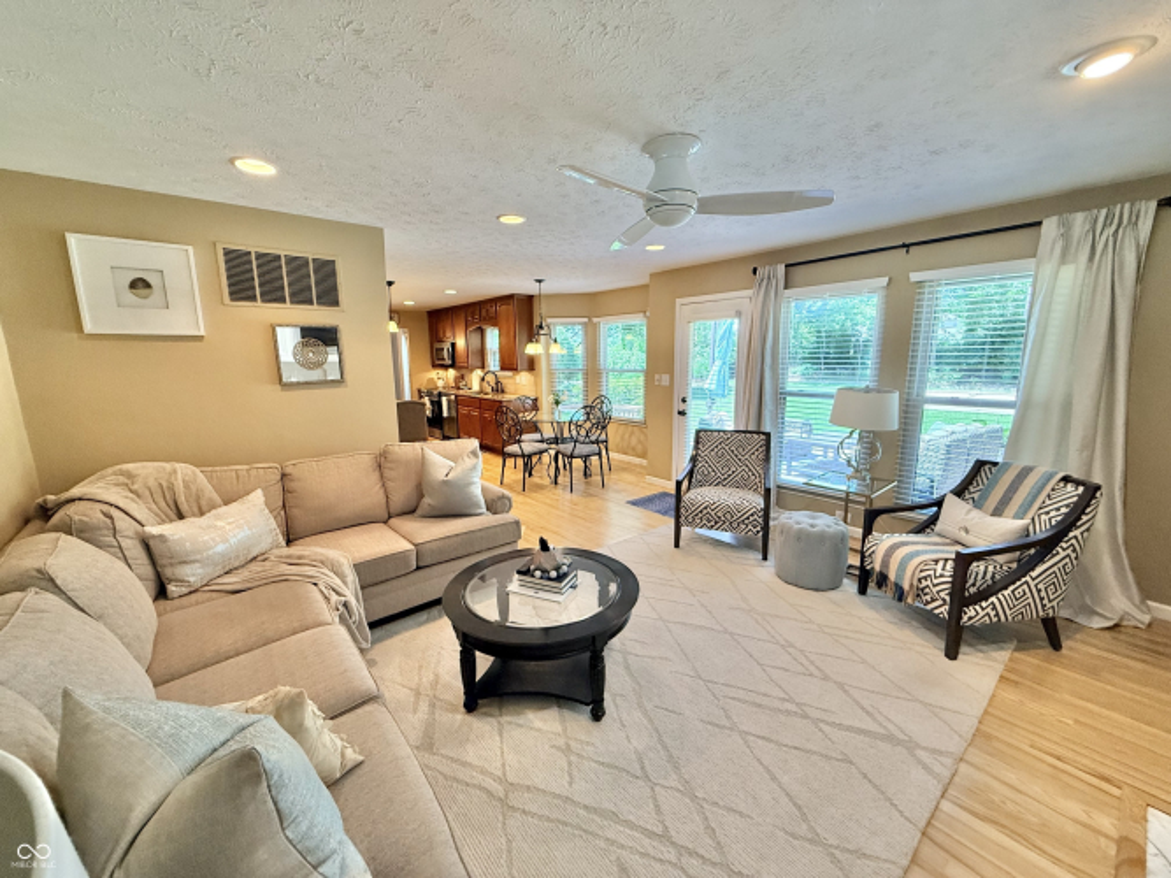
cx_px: 586
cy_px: 439
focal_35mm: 14
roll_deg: +1.4
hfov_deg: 102.1
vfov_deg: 85.7
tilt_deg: -9.1
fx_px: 474
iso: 250
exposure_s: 1/120
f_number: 2.2
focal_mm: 2.22
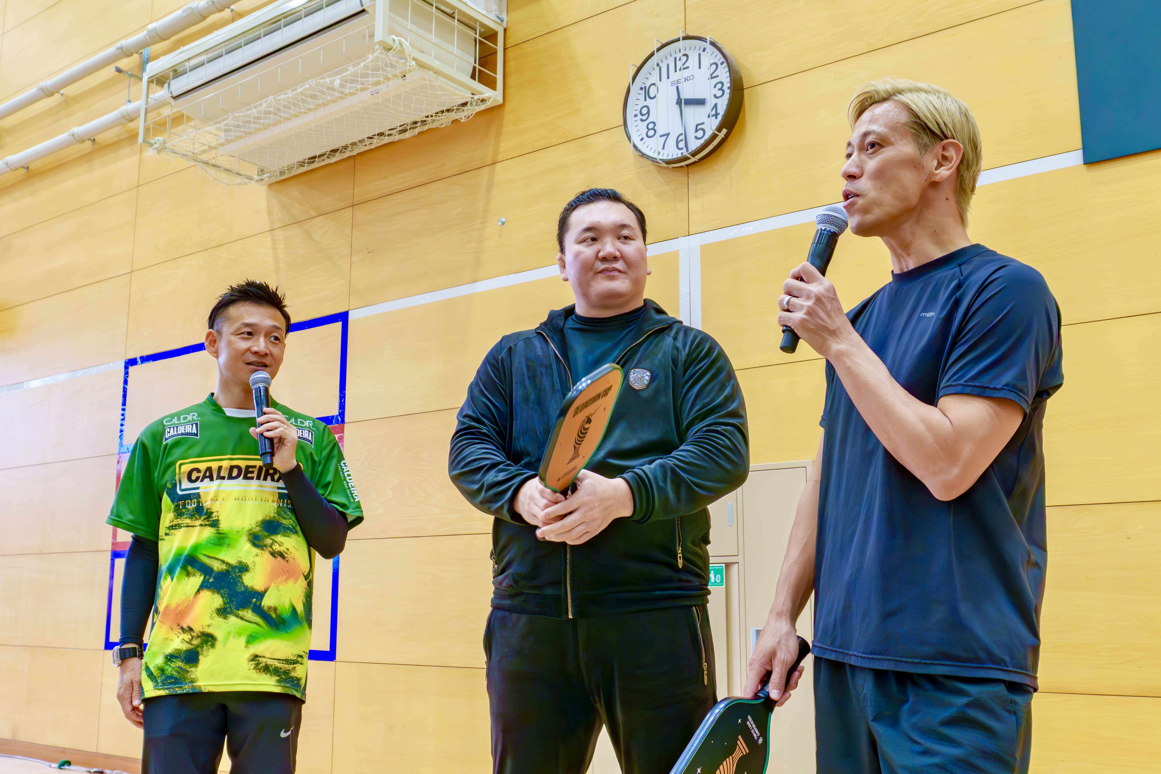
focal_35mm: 27
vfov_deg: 47.9
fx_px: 871
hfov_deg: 67.4
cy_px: 387
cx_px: 580
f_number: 5.6
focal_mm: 18
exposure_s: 1/125
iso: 1250
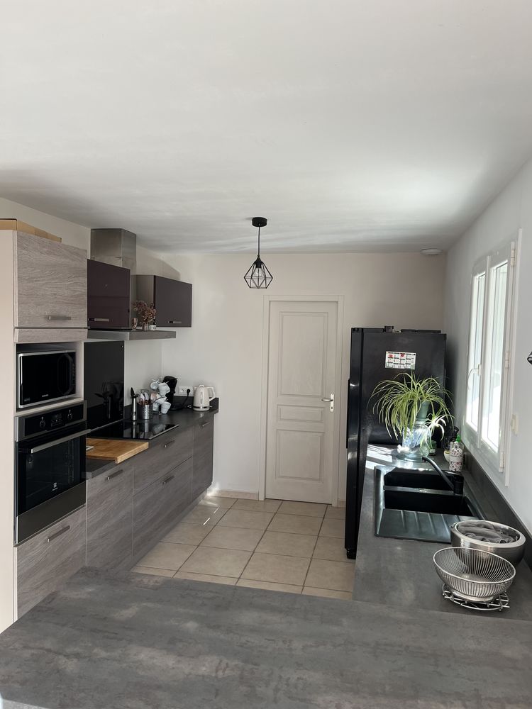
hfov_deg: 53.1
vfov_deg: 67.3
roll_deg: -1.2
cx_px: 266
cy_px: 354
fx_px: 533
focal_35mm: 26
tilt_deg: -2.8
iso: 50
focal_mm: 5.1
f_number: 1.6
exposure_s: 1/122
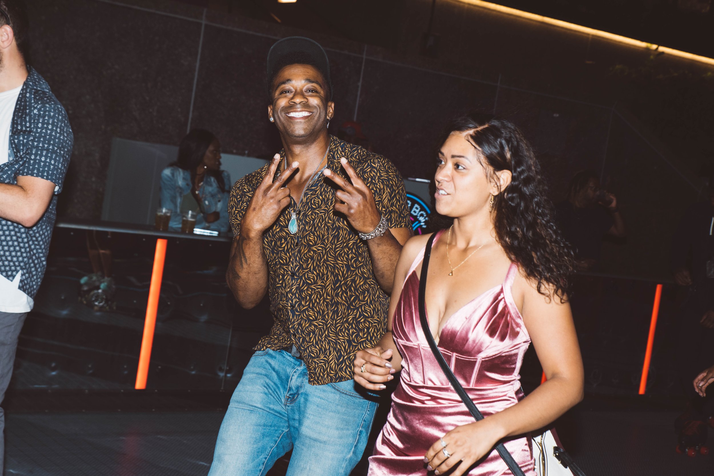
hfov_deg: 33.2
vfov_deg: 22.5
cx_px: 300
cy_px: 204
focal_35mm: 60
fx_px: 1196
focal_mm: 52
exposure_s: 1/160
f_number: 5.6
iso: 200
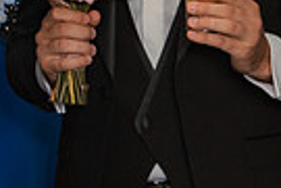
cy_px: -142
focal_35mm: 197
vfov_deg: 6.8
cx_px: 158
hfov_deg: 10.4
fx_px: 1538
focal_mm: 46
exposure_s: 1/125
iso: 200
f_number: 3.5
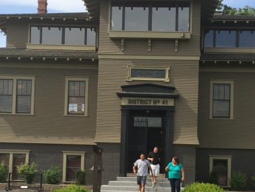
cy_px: 140
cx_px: 138
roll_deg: -1.2
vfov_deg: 24.6
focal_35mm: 59
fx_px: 435
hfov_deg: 32.7
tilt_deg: +2.0
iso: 32
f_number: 2.2
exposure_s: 1/1520
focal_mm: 4.15
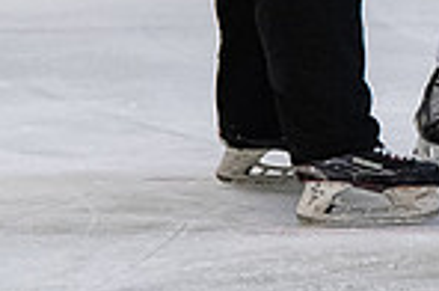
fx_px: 15295
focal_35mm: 1257
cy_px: -160
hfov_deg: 1.6
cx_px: 673
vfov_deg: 1.1
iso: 2200
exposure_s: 1/800
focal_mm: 165
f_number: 3.5
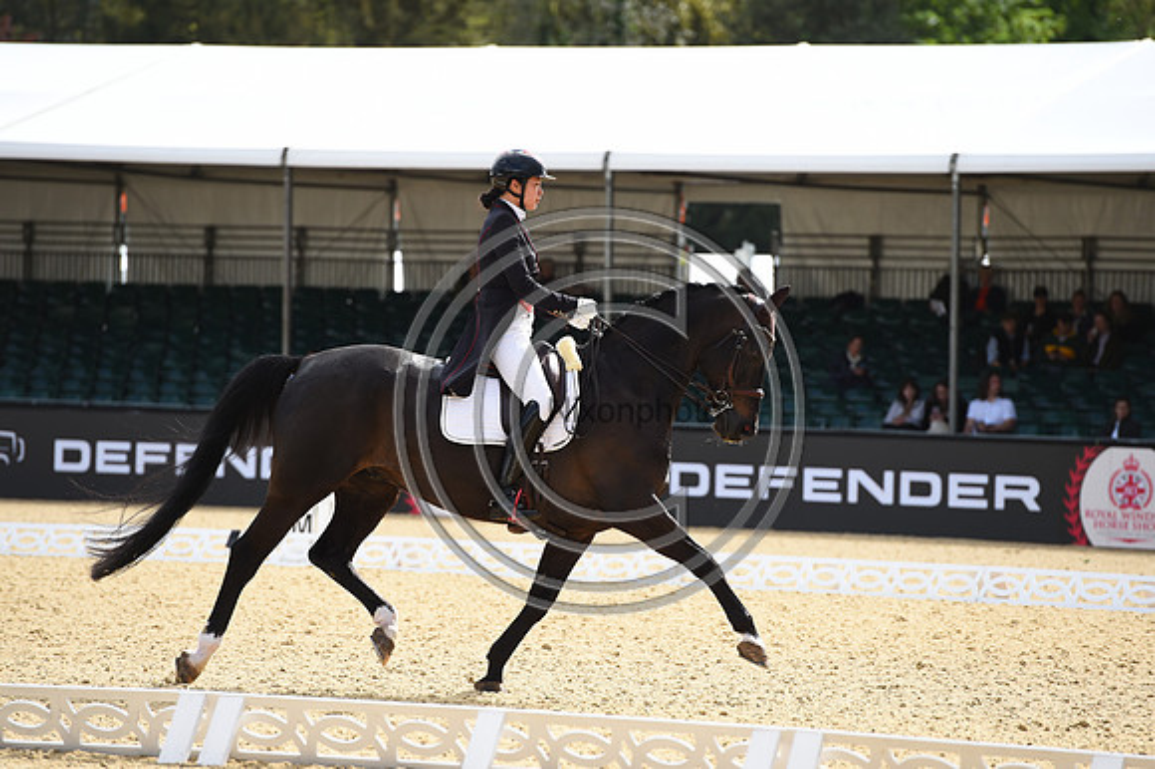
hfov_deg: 10.3
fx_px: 6413
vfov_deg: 6.9
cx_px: 578
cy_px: 384
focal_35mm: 200
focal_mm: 200
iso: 320
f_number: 4.5
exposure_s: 1/1250
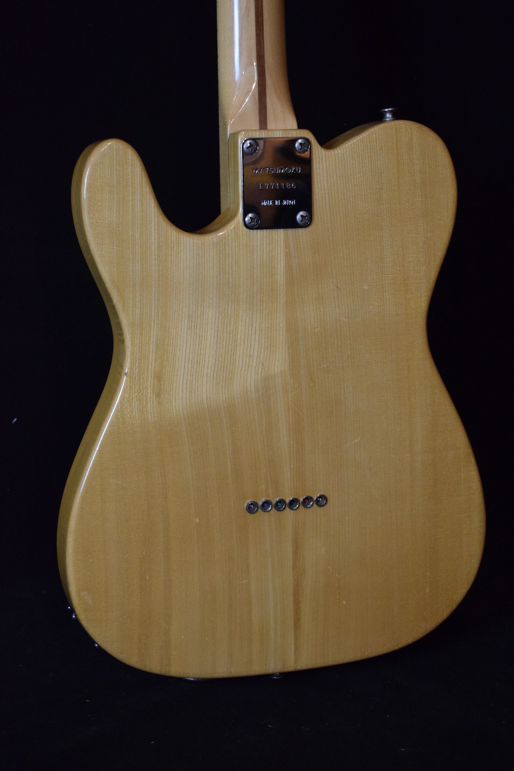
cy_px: 386
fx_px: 1349
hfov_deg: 21.6
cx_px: 257
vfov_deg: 31.9
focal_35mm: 63
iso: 2800
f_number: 5
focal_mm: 42
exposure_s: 1/60
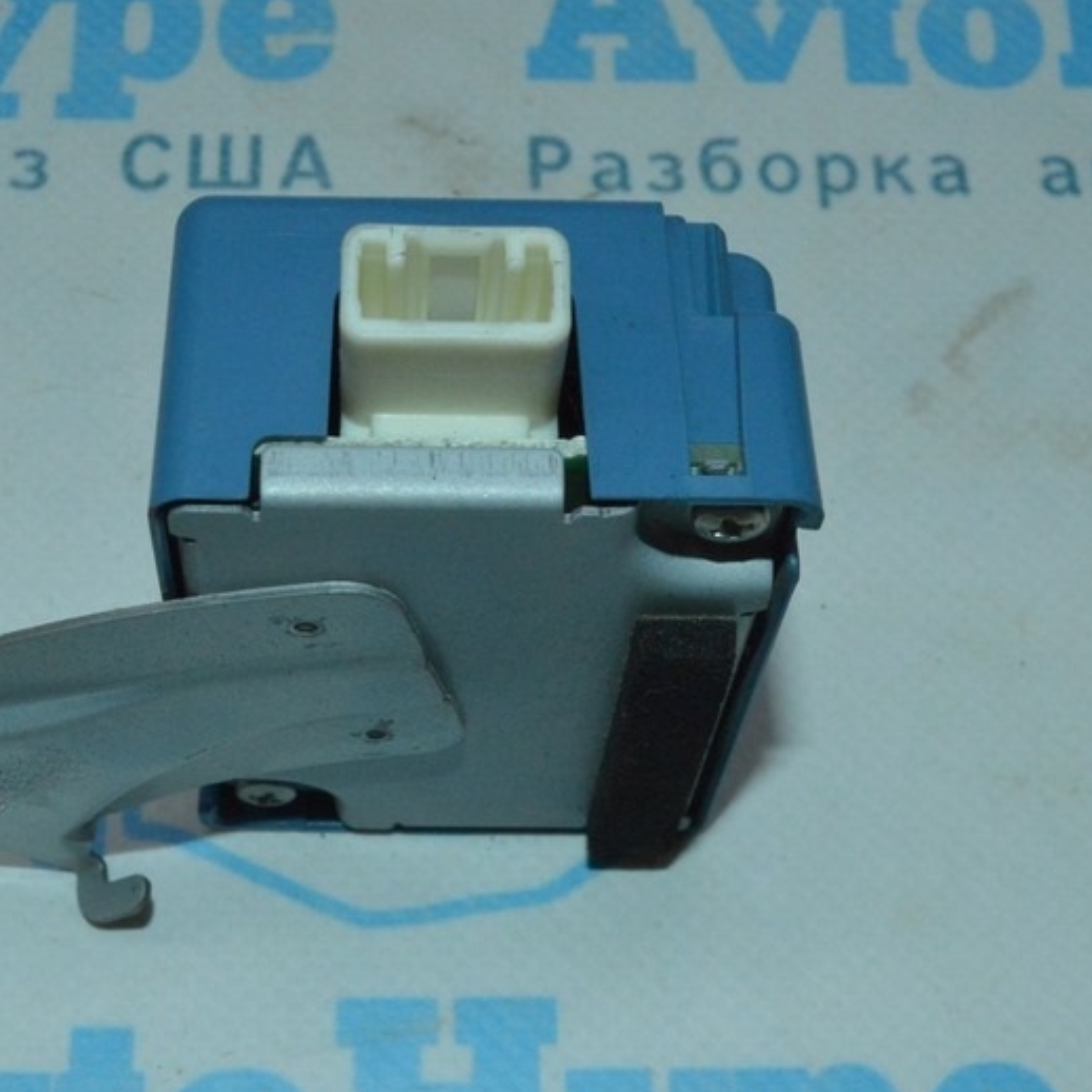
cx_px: 433
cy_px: 624
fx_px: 2421
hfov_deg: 25.4
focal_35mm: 68
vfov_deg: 25.4
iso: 2500
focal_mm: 27
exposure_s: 1/200
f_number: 16
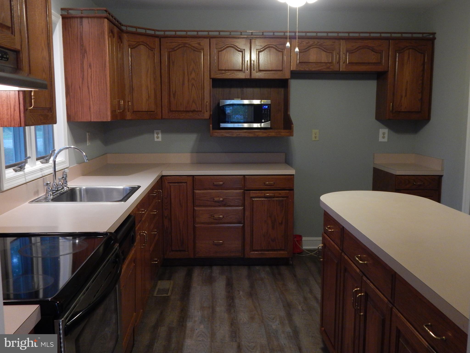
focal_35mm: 34
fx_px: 462
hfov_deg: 54.0
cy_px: 176
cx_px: 235
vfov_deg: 41.8
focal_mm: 6.1
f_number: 3.3
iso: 400
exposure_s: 1/30
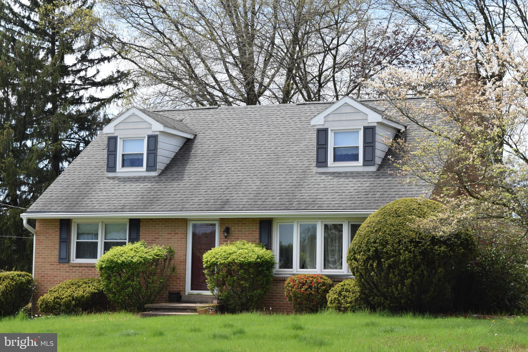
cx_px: 264
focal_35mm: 82
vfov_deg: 16.6
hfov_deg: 24.6
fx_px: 1210
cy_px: 176
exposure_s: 1/400
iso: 400
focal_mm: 55
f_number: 11
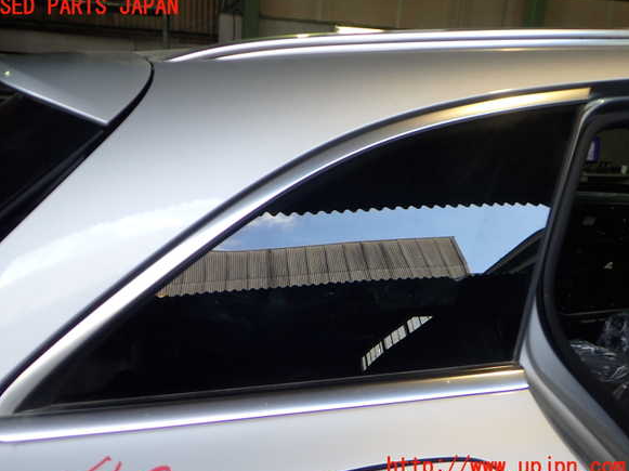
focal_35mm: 31
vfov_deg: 45.4
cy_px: 237
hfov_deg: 58.4
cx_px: 306
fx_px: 563
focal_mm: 5.4
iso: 200
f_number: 2.3
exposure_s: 1/100
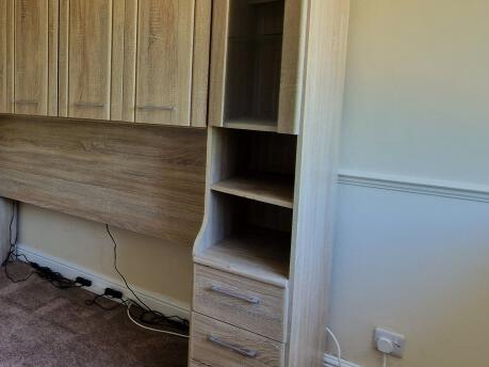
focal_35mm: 29
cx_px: -9
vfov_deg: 47.4
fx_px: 410
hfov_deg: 49.3
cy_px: 119
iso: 64
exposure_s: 1/50
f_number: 2.2
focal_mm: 2.2
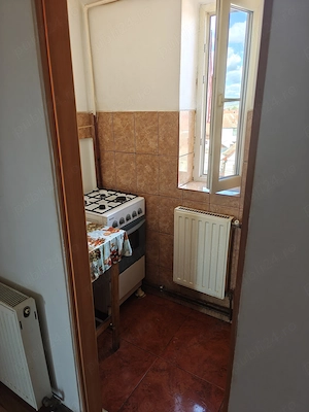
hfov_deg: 58.9
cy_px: 206
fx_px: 274
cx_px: 154
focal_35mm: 23
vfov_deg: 73.9
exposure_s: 1/100
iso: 200
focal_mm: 6.06
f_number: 1.6
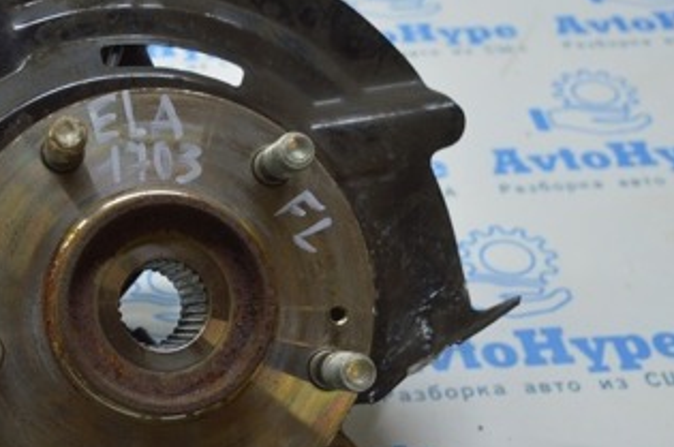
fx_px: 1140
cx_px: 118
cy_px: 228
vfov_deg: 22.2
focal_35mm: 61
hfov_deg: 31.9
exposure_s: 1/100
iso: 400
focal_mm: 20
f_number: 3.5
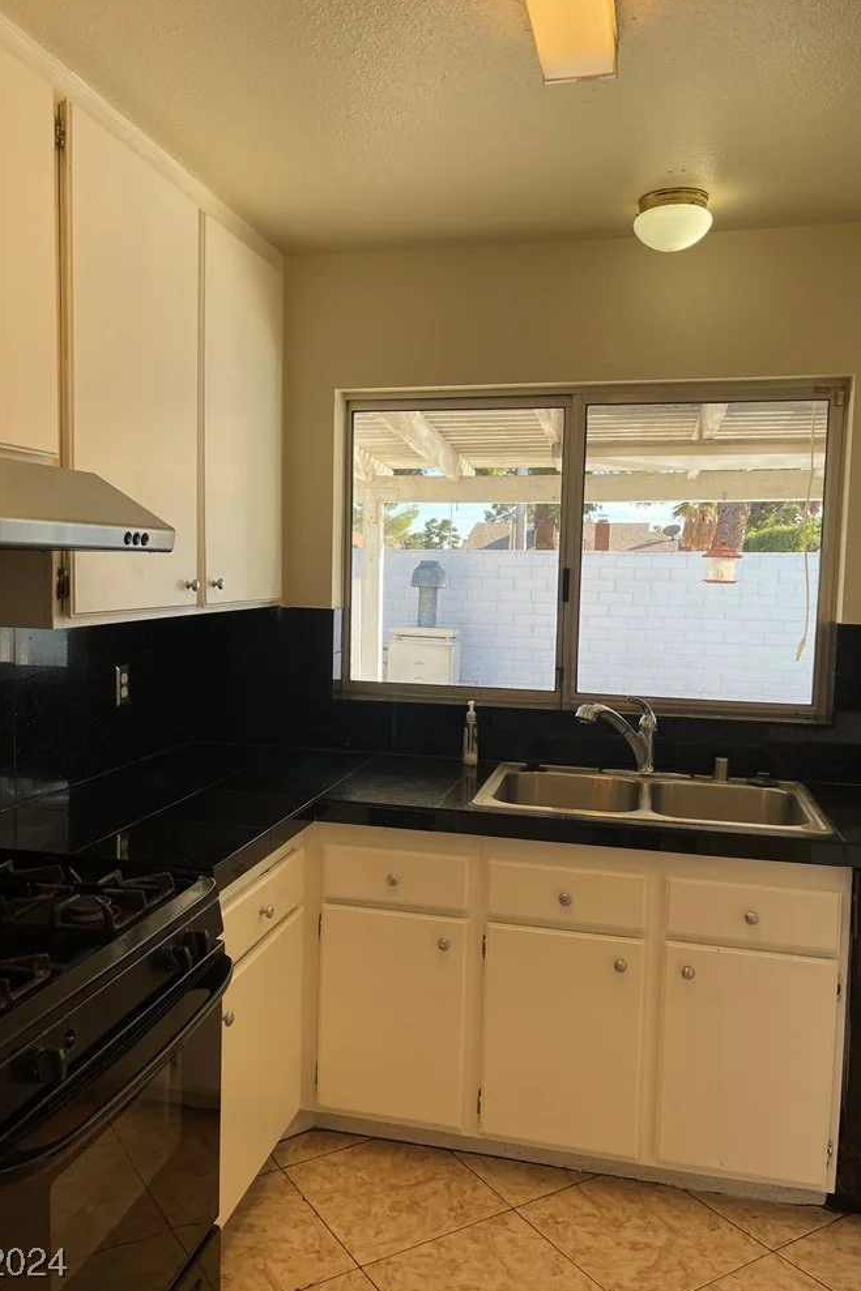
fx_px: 1005
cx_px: 393
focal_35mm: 28
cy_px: 632
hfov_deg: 46.3
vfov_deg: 65.5
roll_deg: -0.7
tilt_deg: -4.4
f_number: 1.6
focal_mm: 5.1
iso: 32
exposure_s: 1/424
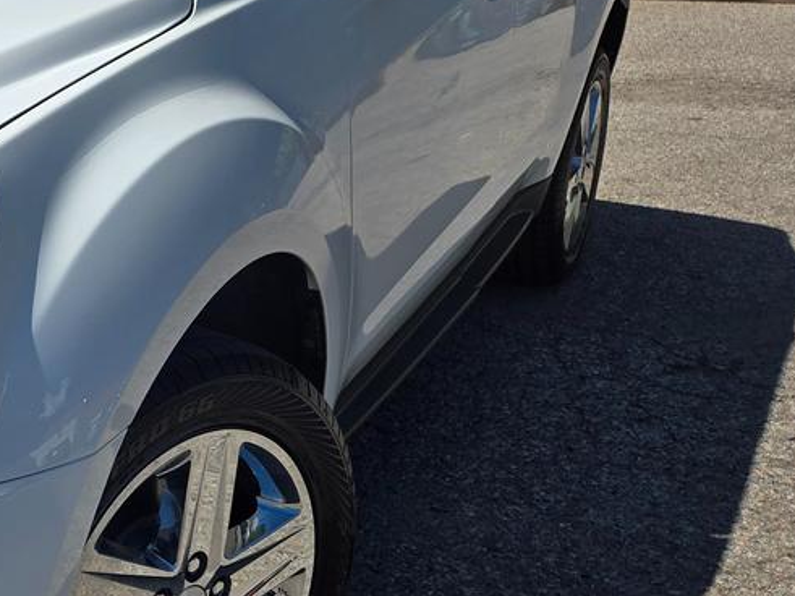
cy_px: 313
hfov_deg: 27.7
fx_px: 1378
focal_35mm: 60
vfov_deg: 24.4
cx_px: -191
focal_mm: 5.4
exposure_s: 1/2628
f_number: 1.8
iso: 25
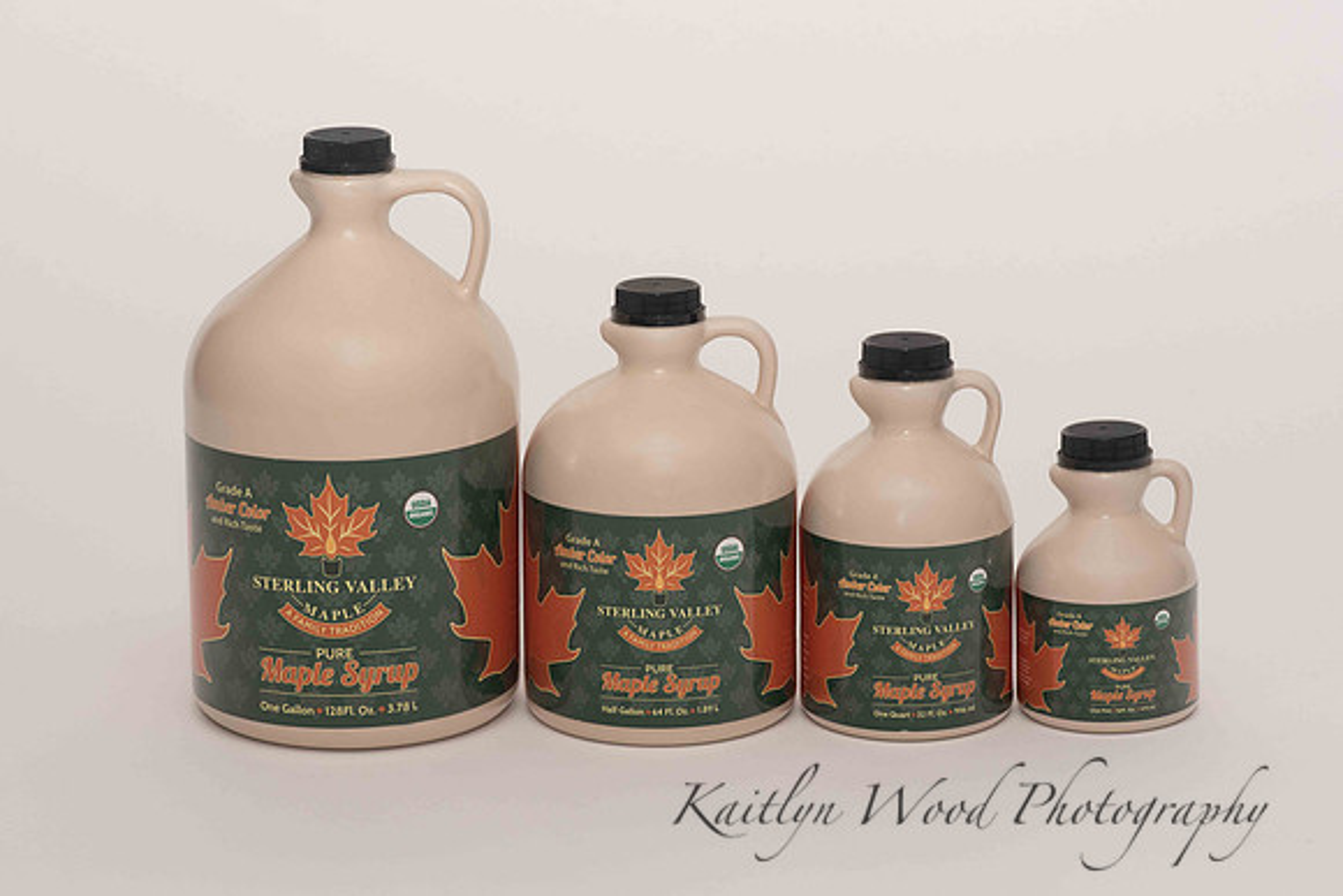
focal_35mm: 86
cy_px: 448
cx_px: 676
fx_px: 3214
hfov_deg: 23.6
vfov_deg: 15.9
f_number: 13
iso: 400
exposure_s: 1/100
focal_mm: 85
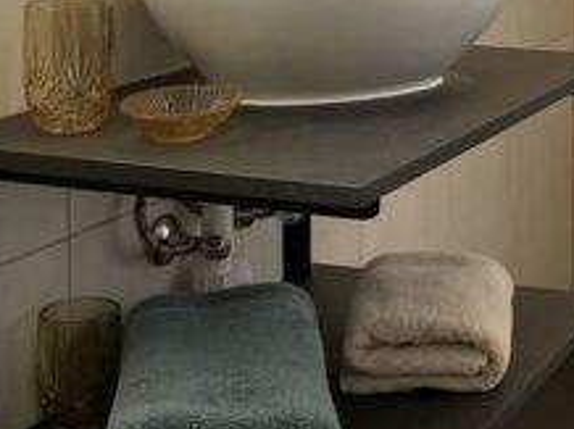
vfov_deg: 16.5
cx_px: 610
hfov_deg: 21.7
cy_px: -58
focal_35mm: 86
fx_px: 1424
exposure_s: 1/121
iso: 125
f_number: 1.6
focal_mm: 4.2
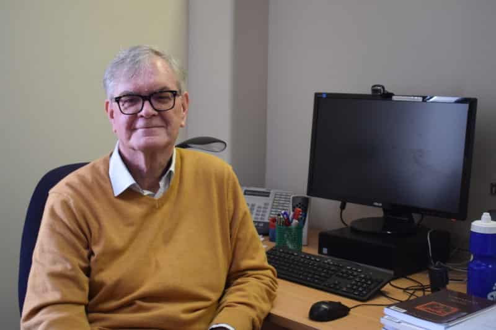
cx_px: 248
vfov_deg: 25.0
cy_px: 165
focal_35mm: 54
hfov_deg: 36.9
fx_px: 744
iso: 1600
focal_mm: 36
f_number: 4.8
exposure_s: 1/60
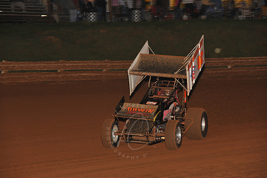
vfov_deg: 10.1
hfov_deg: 15.2
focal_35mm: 135
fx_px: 1001
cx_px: 134
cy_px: 89
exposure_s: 1/250
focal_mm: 135
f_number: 6.3
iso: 800
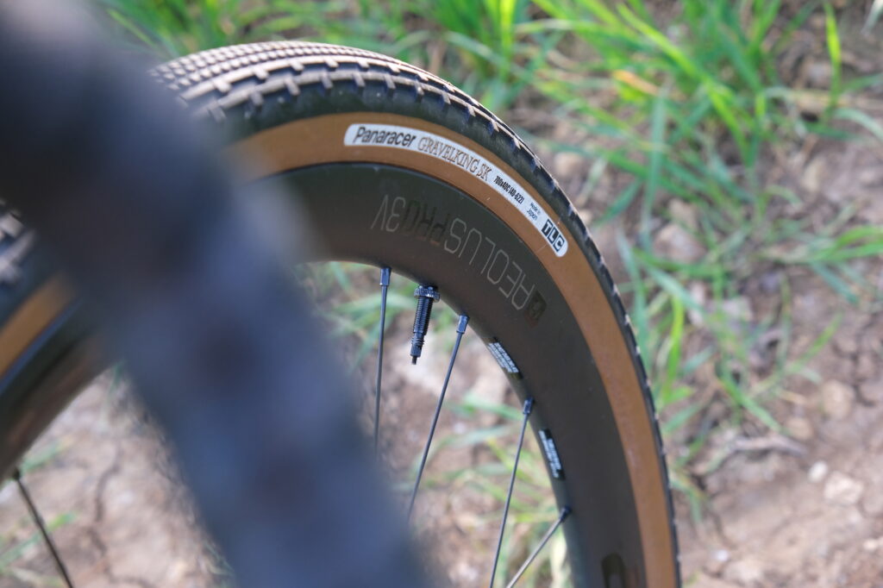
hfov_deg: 24.5
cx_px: 442
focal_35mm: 83
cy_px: 294
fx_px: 2035
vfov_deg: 16.4
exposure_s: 1/80
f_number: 5.6
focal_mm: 55
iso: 640
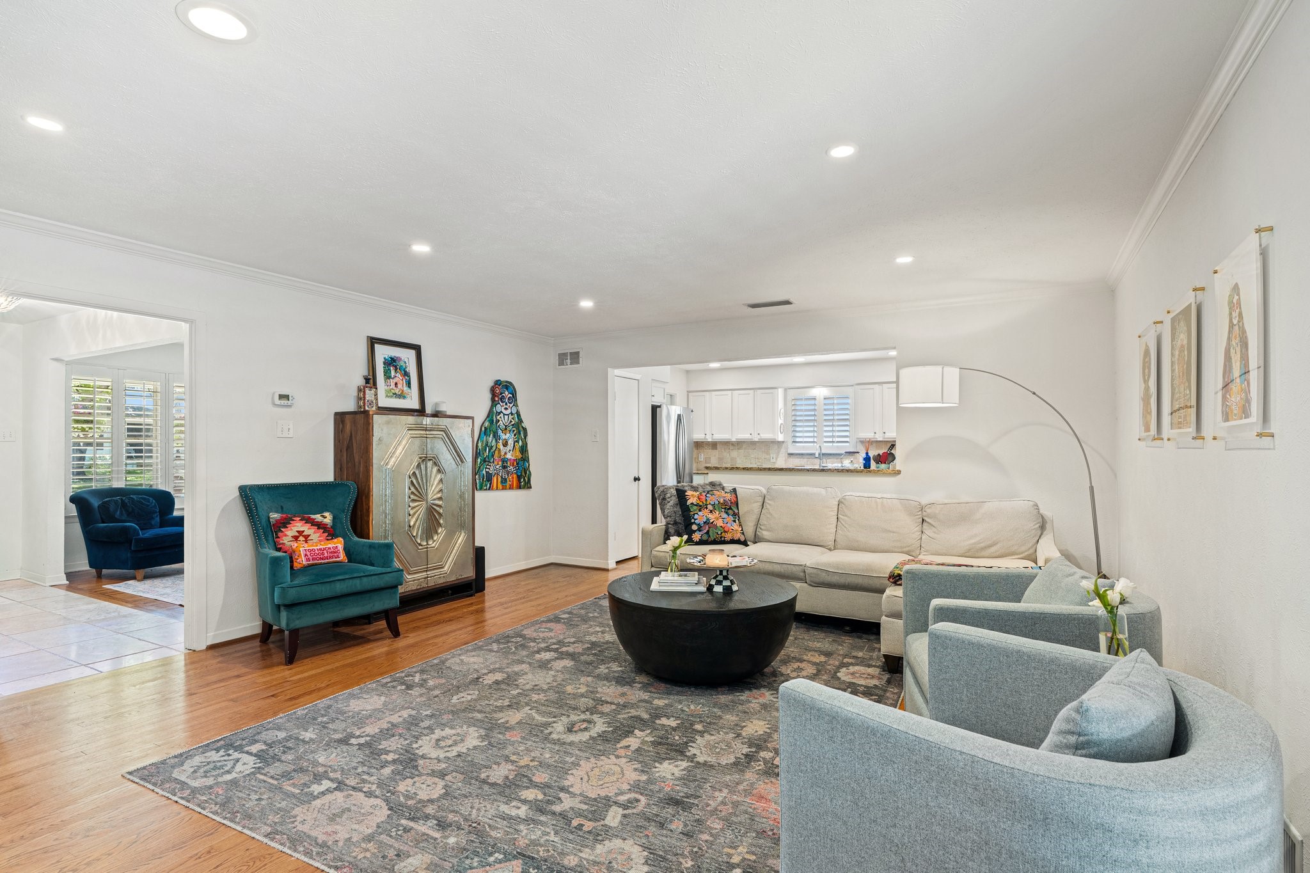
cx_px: 655
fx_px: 619
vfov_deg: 70.4
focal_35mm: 17
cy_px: 436
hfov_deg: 93.3
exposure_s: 2.5
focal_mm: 17
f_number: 9
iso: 320
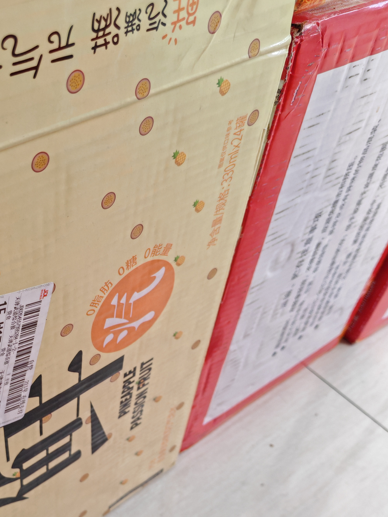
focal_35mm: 41
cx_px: 98
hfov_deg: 34.4
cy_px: 366
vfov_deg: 44.7
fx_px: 613
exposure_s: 1/100
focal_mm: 5.52
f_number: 1.95
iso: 250
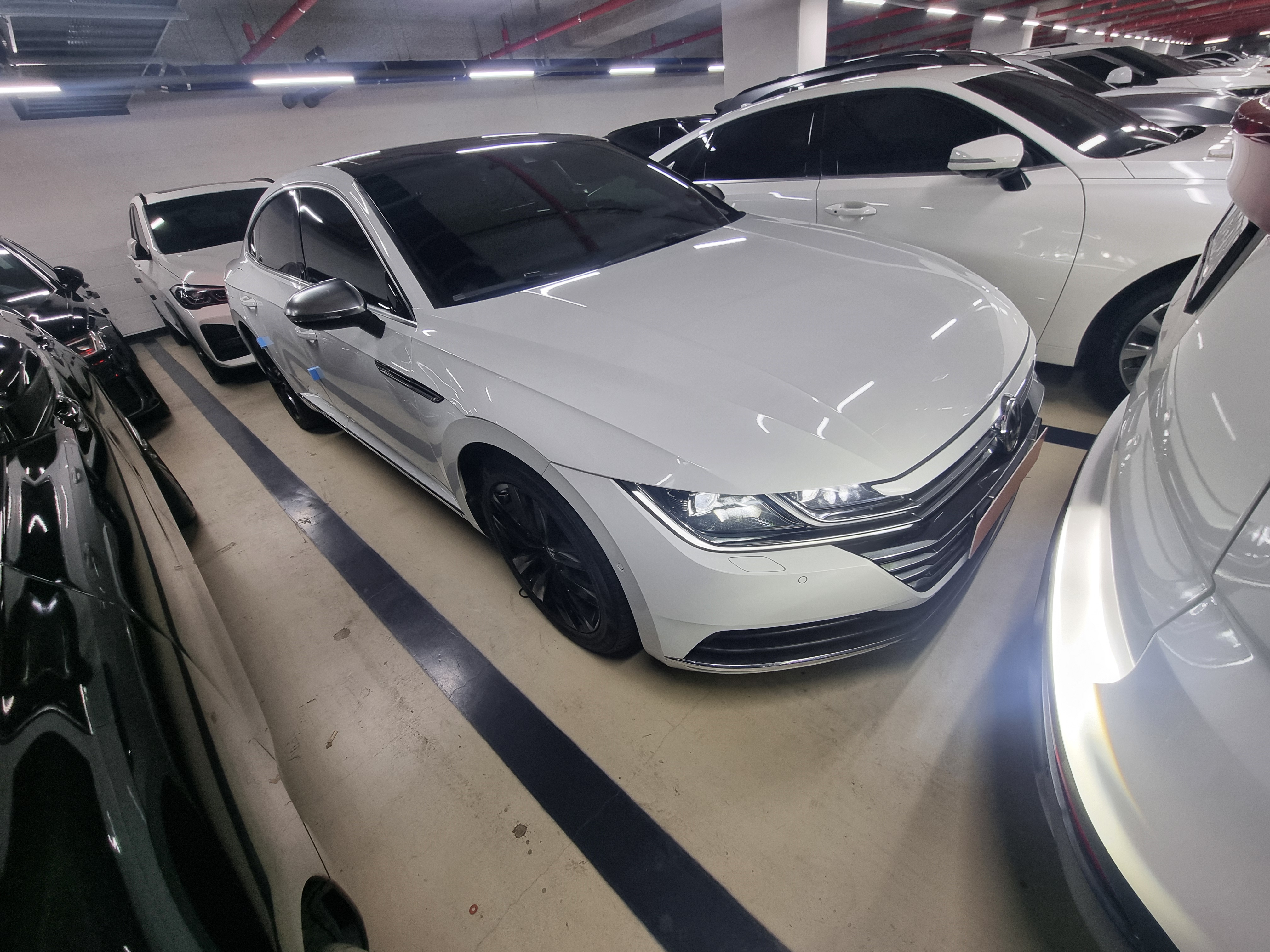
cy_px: 476
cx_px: 635
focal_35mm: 13
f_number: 2.2
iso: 125
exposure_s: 1/60
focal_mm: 2.2
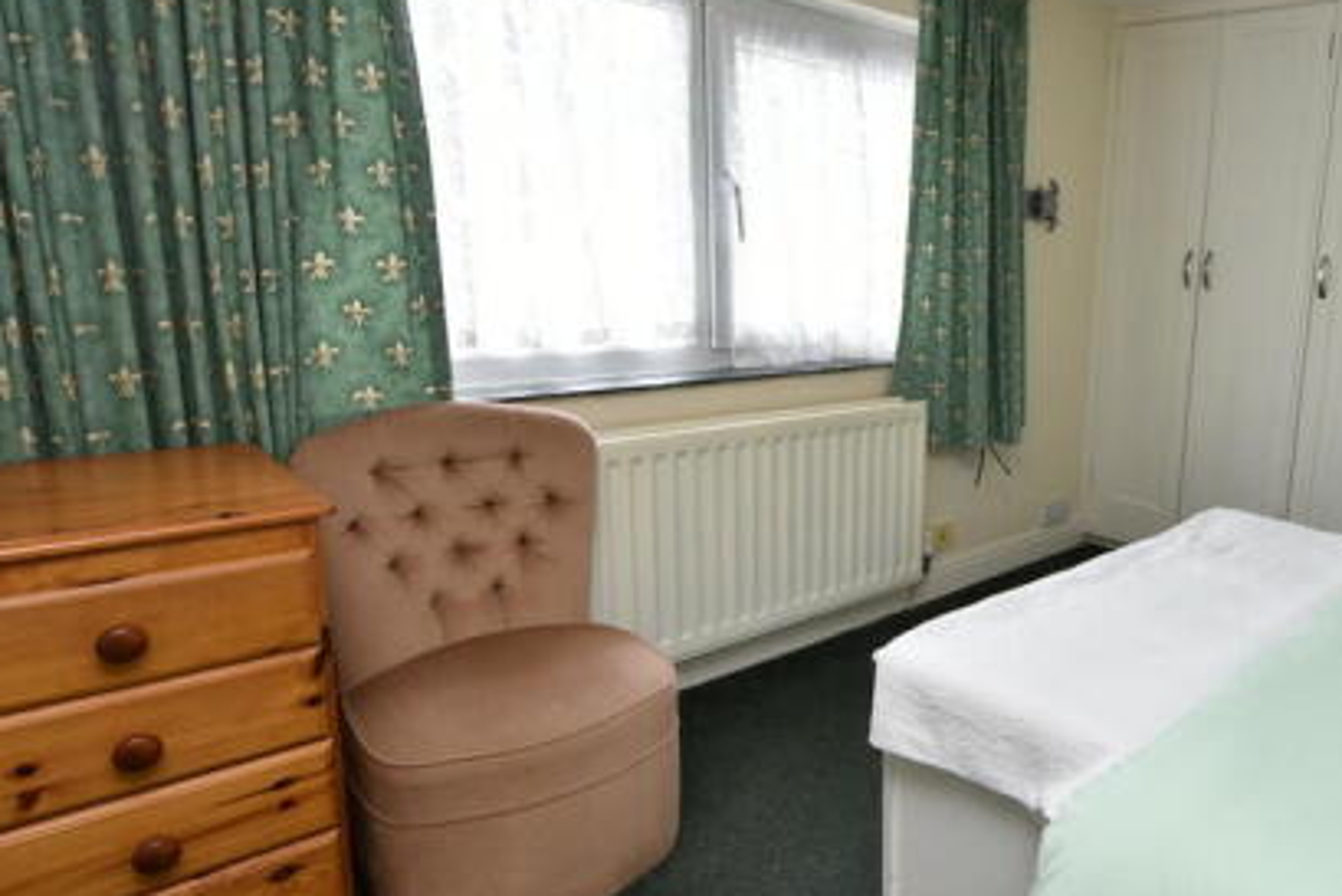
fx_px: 895
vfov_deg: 53.2
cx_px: 1022
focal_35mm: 24
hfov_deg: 68.5
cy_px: 461
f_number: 4.5
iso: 200
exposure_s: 1/80
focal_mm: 10
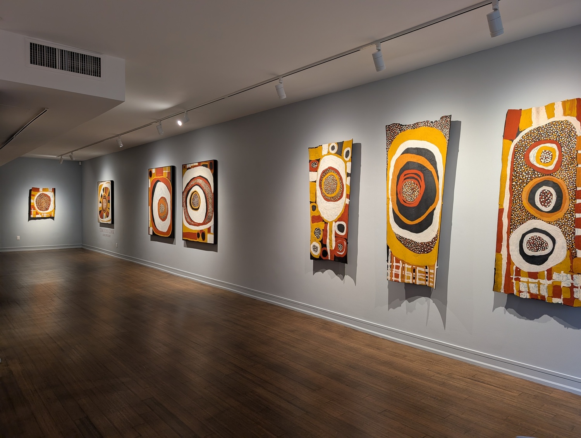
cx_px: 290
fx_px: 403
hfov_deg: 71.5
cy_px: 219
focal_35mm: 24
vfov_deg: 56.9
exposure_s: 1/24
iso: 47
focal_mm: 6.9
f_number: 1.68
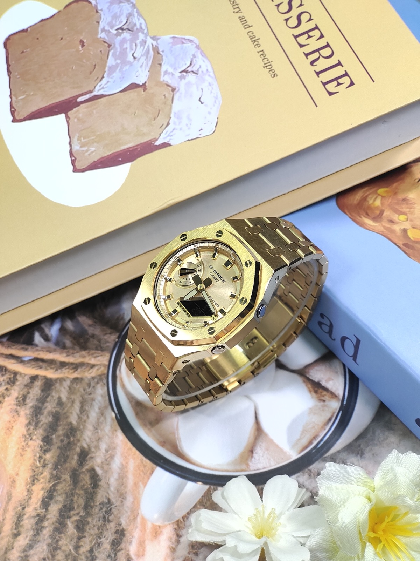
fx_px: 809
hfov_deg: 29.1
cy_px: 280
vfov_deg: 38.2
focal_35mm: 50
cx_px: 210
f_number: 2.08
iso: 73
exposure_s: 1/100
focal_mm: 7.55
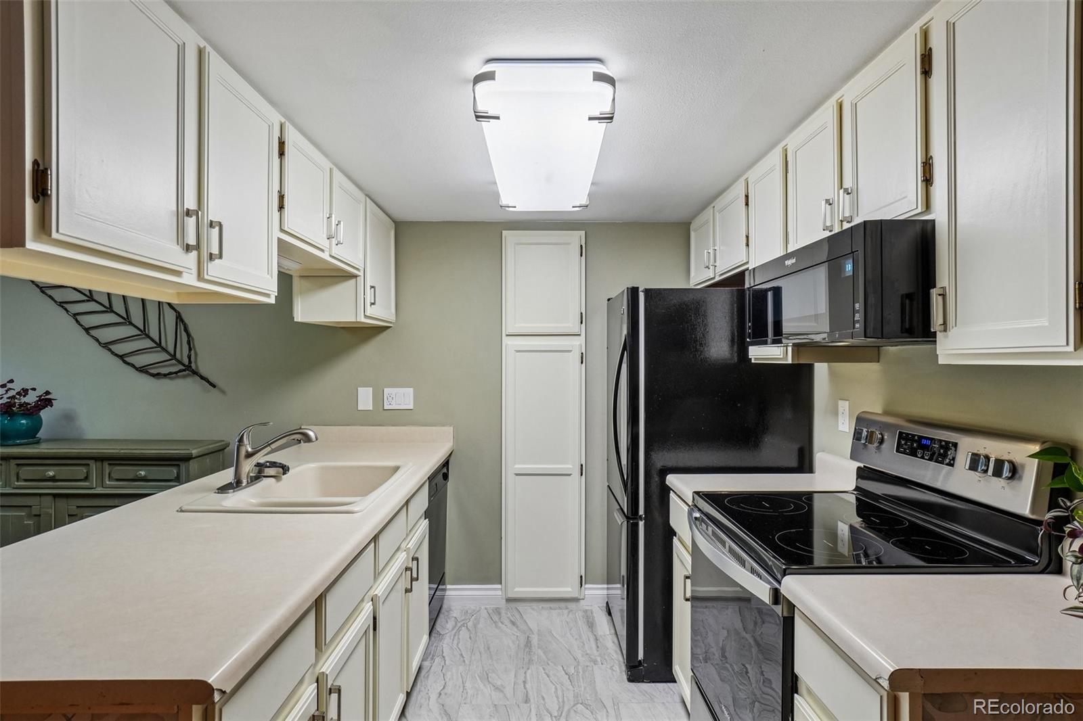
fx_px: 586
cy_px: 360
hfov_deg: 85.4
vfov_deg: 63.2
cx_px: 542
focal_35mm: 20
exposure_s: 1/40
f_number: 8
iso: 400
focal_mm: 13
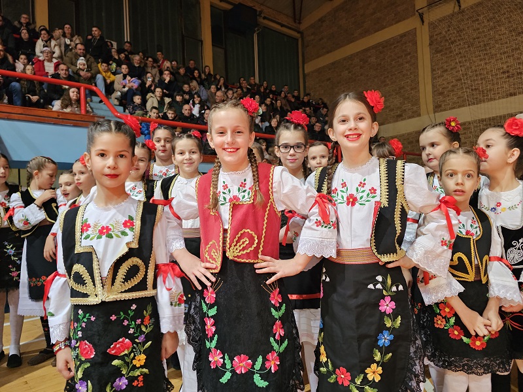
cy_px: 196
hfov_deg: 73.9
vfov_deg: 58.9
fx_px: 347
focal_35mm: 23
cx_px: 262
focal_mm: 6.3
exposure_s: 1/50
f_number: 1.7
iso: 640
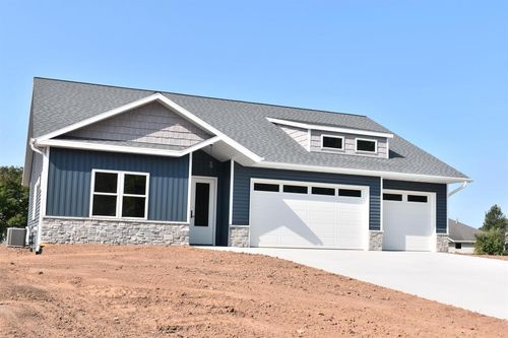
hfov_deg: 46.4
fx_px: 592
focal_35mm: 42
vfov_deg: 31.9
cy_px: 169
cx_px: 254
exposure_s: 1/320
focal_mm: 28
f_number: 9
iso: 100
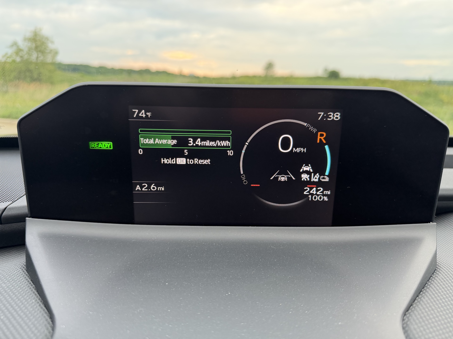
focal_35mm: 24
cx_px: 226
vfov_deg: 56.8
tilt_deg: -16.7
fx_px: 314
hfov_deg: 71.6
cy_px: 170
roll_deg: +0.3
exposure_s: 1/99
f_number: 1.78
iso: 200
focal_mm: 6.76
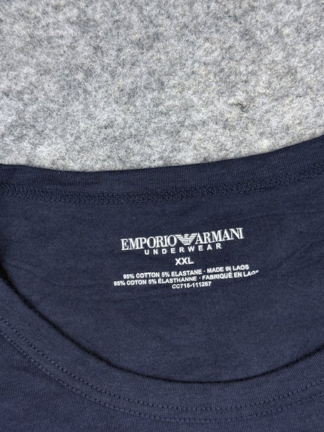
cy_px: 217
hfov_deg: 29.7
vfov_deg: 38.9
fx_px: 612
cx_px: 162
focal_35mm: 49
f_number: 1.78
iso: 100
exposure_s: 1/100
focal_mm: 6.76
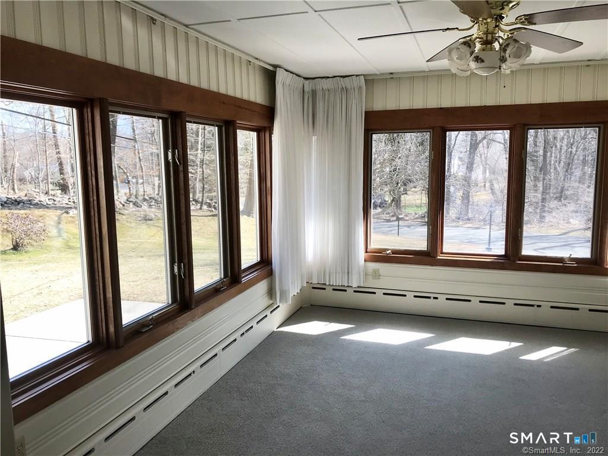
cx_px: 304
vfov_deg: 49.7
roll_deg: +0.4
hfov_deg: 63.4
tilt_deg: -7.2
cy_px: 228
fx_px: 492
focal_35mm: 28
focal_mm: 3.99
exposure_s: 1/316
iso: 20
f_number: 1.8
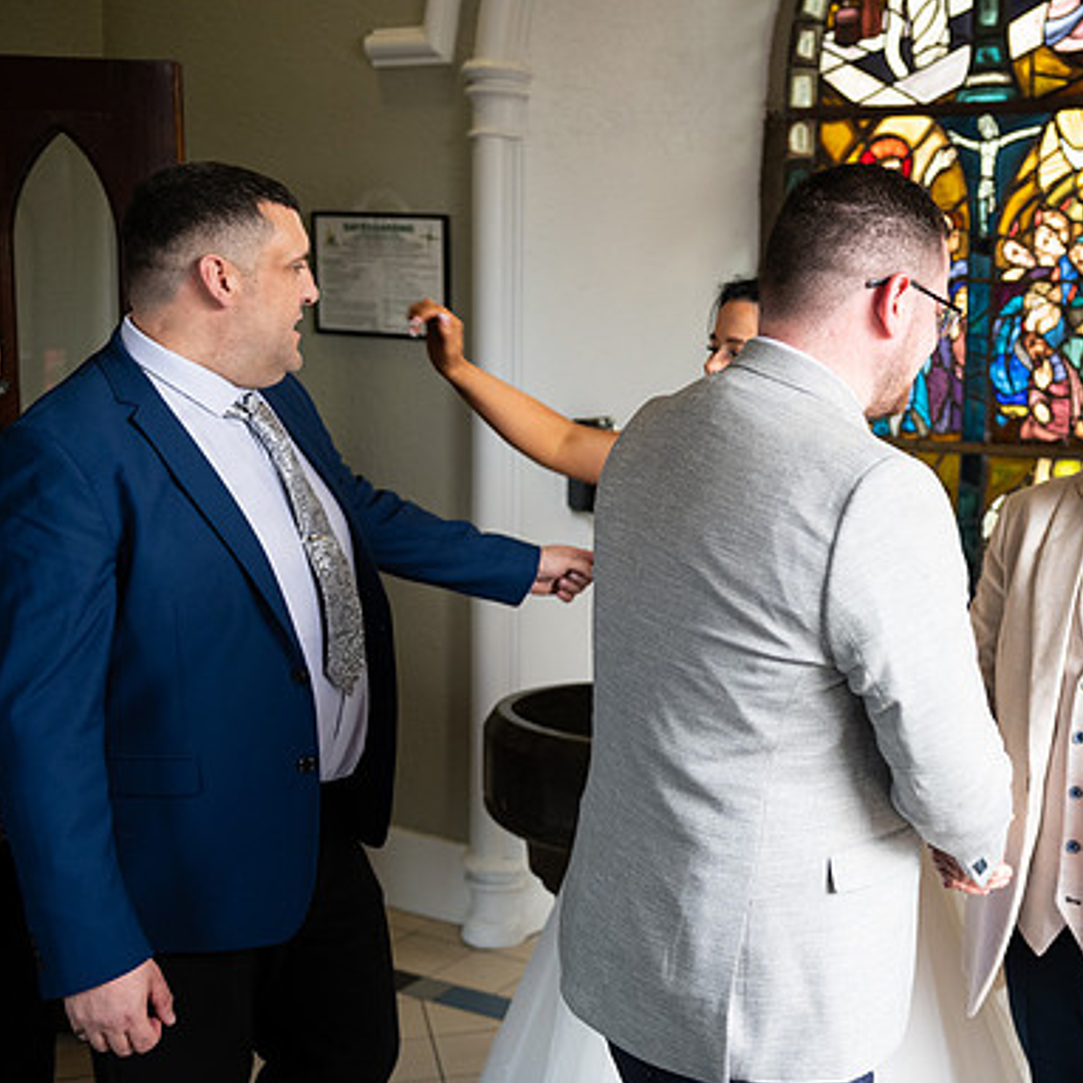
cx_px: 809
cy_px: 544
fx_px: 1593
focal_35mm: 45
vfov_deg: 37.6
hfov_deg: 36.7
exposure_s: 1/160
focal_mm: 35
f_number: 3.5
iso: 640
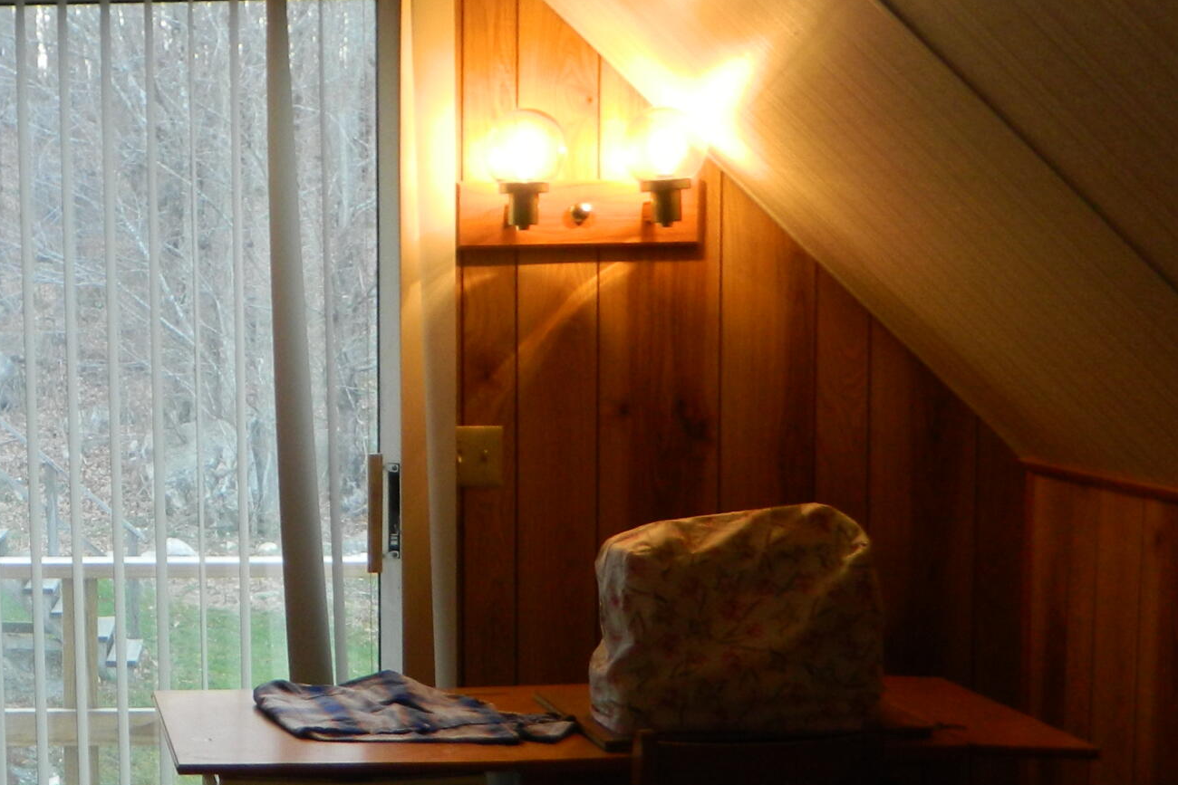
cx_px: 60
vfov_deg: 22.5
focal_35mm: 60
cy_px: 528
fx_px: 1963
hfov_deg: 31.4
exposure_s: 1/30
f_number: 3.1
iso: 100
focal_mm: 4.5
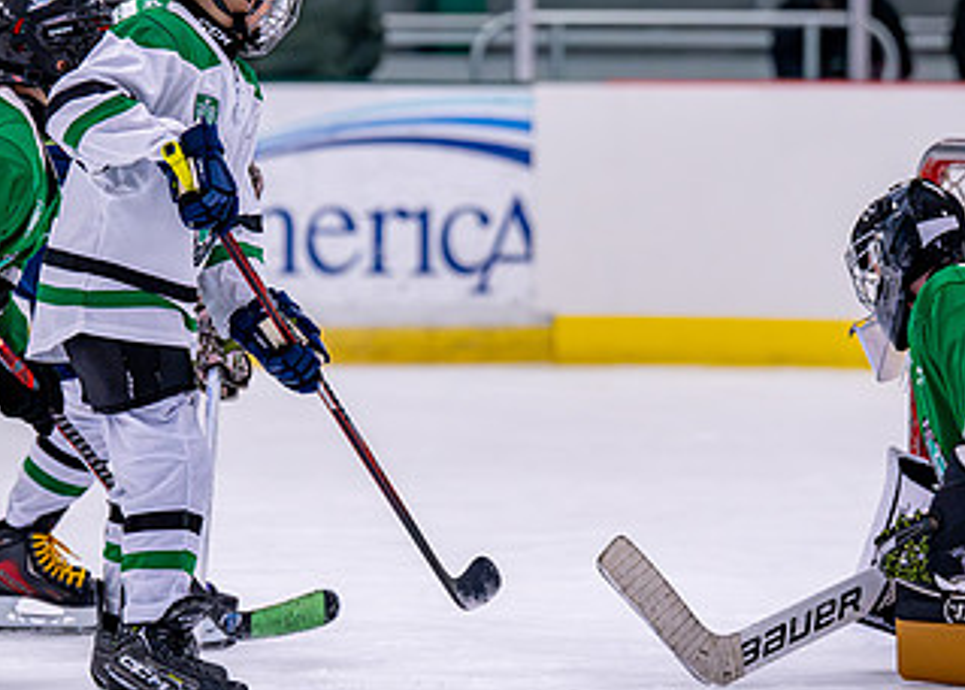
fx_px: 7484
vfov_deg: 5.3
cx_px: 348
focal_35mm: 273
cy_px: 153
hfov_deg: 7.4
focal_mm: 126
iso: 2500
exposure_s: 1/1250
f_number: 2.8
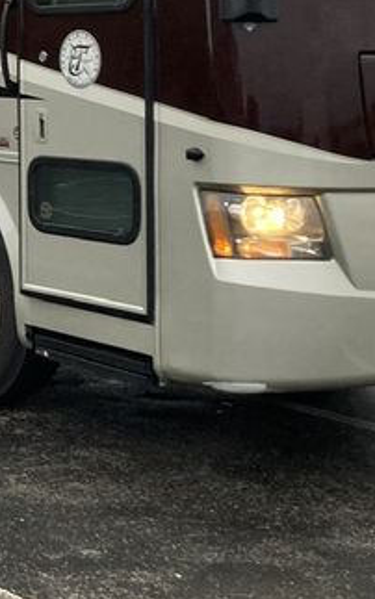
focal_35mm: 94
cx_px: -303
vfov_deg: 21.3
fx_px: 1536
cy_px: -7
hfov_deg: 12.7
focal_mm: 3.99
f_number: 1.8
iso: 64
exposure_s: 1/121
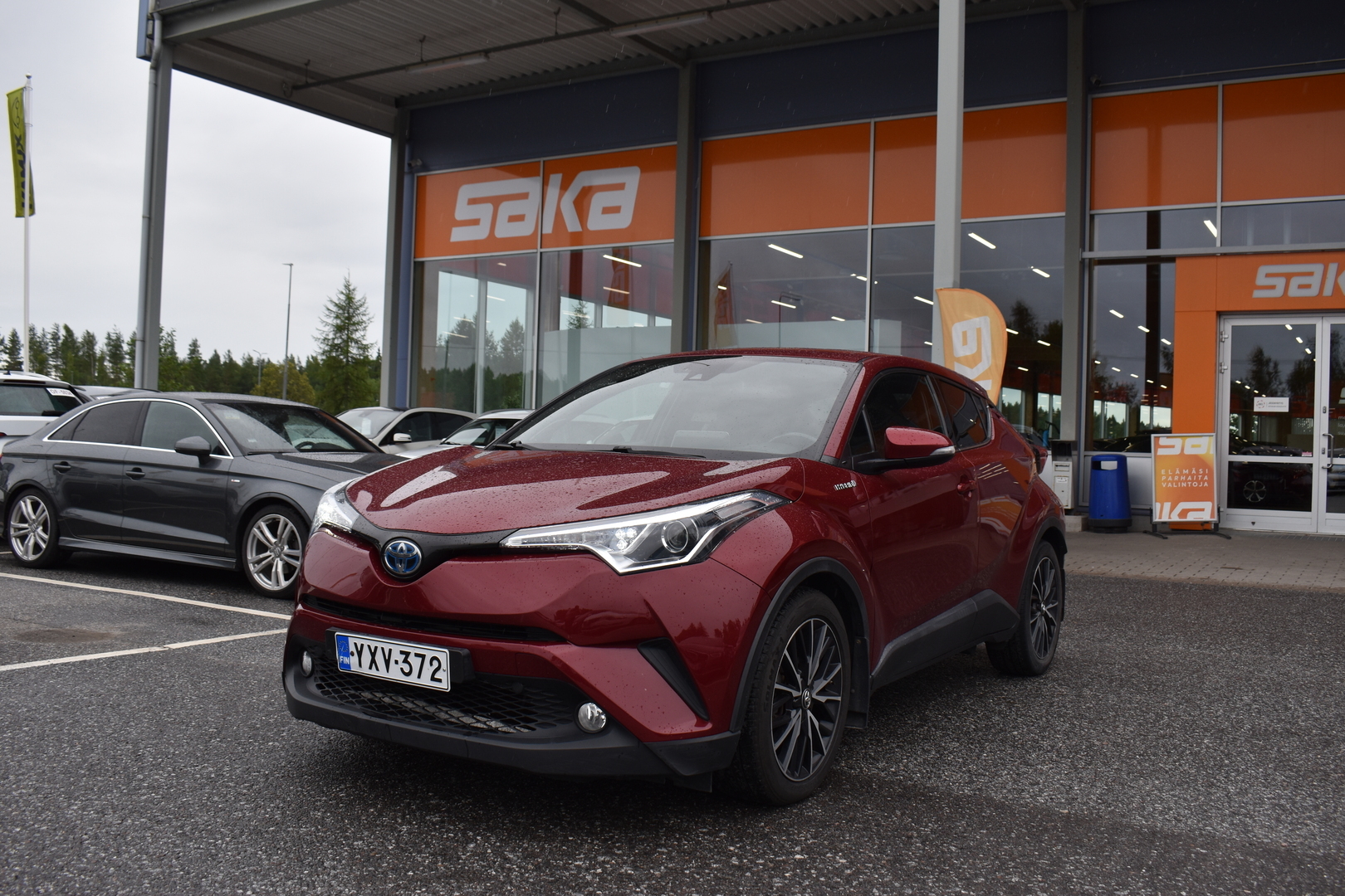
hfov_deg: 57.2
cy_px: 448
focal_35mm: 33
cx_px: 672
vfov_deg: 40.0
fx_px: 1233
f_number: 6.7
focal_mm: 22
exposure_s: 1/350
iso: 200
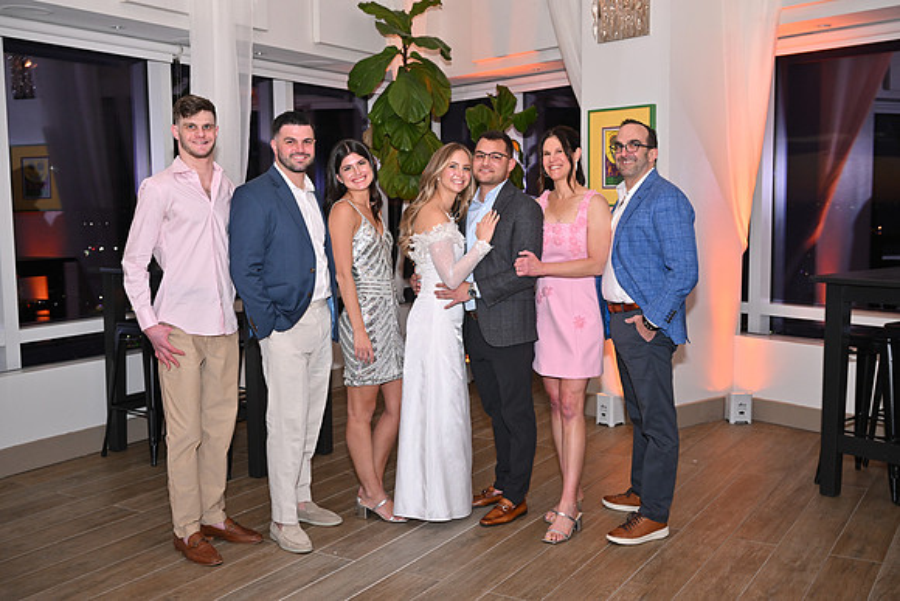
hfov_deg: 50.7
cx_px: 450
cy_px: 300
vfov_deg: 35.1
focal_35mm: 38
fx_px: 950
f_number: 5.6
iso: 1250
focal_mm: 38
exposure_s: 1/60
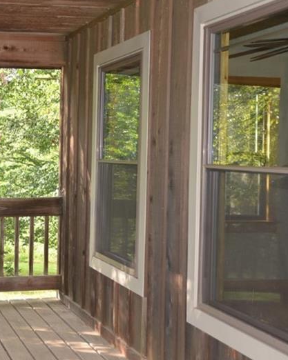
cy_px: 143
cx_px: 48
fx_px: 746
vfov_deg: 27.1
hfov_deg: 21.5
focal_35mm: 70
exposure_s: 1/125
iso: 360
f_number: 4
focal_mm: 38
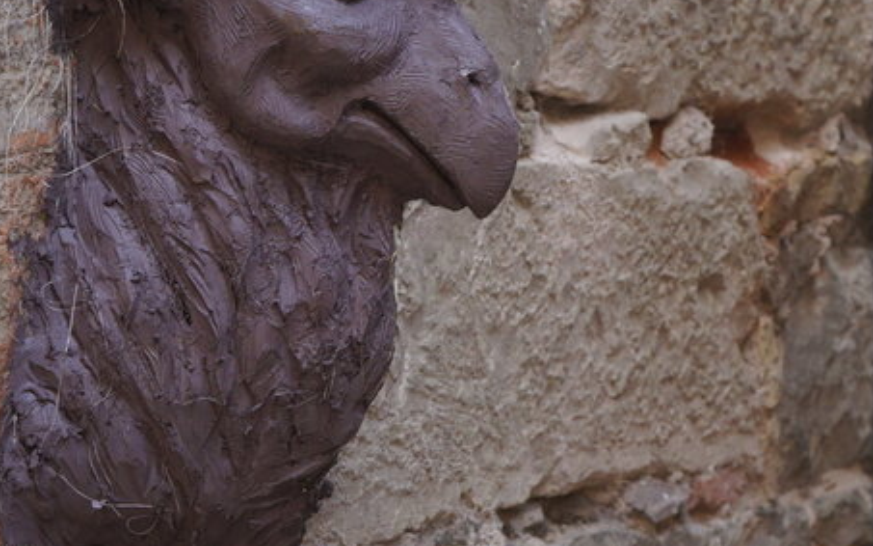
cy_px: 220
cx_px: 316
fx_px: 2760
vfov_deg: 11.3
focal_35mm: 116
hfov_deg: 17.9
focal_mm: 43
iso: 500
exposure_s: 1/125
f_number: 5.6
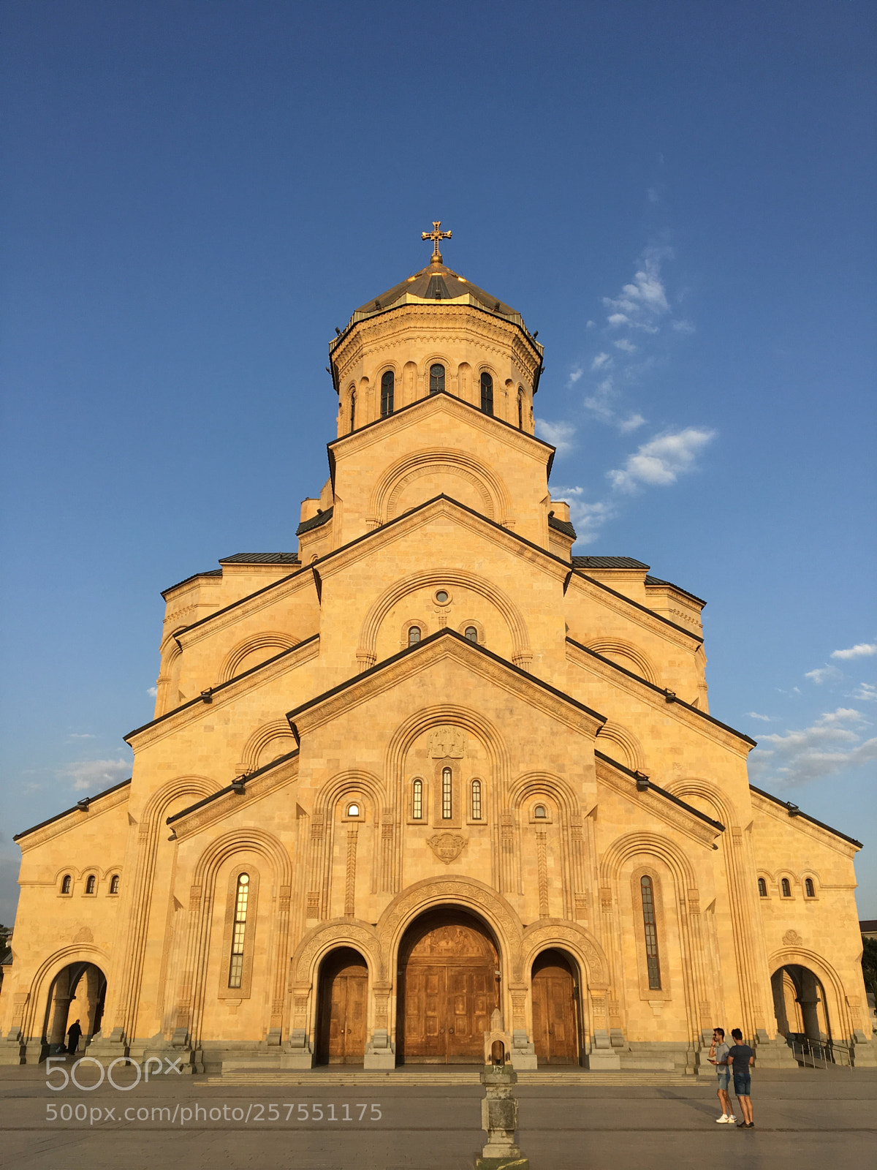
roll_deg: +0.1
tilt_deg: +23.9
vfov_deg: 61.7
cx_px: 438
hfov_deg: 48.2
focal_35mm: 29
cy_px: 585
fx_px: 980
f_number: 2.2
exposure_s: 1/761
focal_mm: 4.15
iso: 25
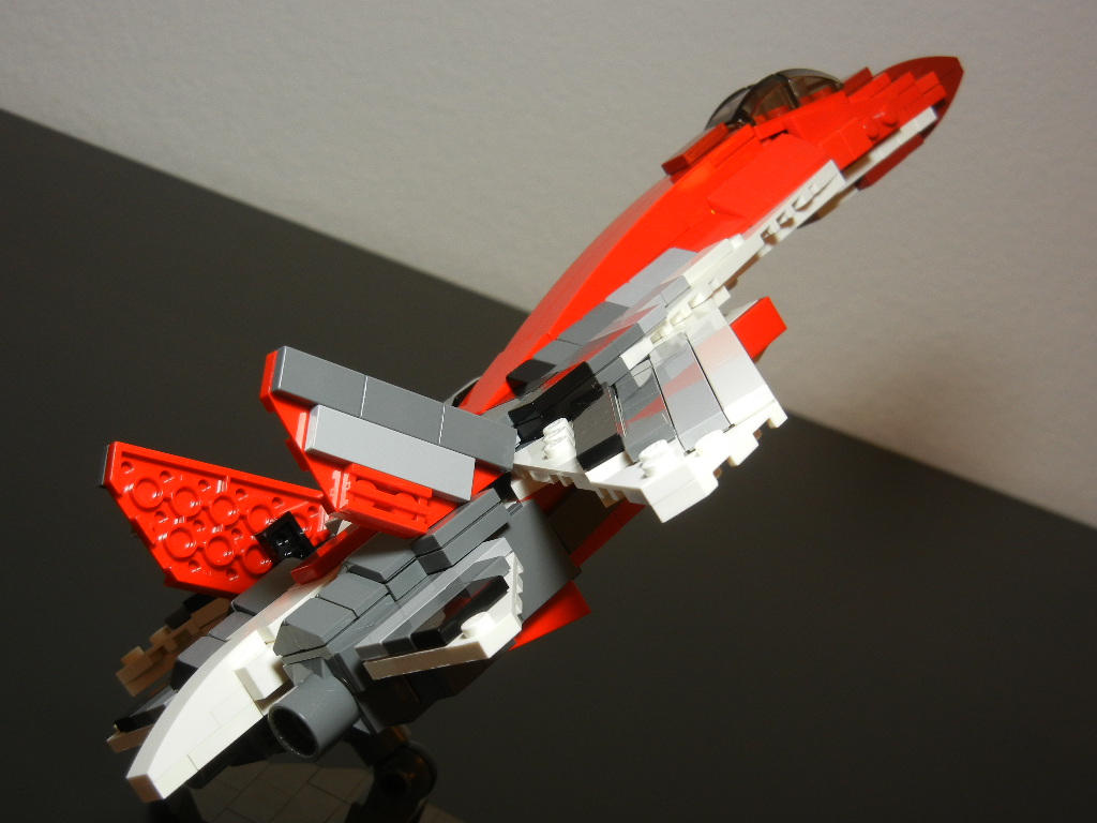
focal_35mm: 68
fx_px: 2155
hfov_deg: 28.6
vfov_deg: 21.6
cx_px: 548
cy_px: 412
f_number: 4.1
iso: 160
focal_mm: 12.2
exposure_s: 1/31.3
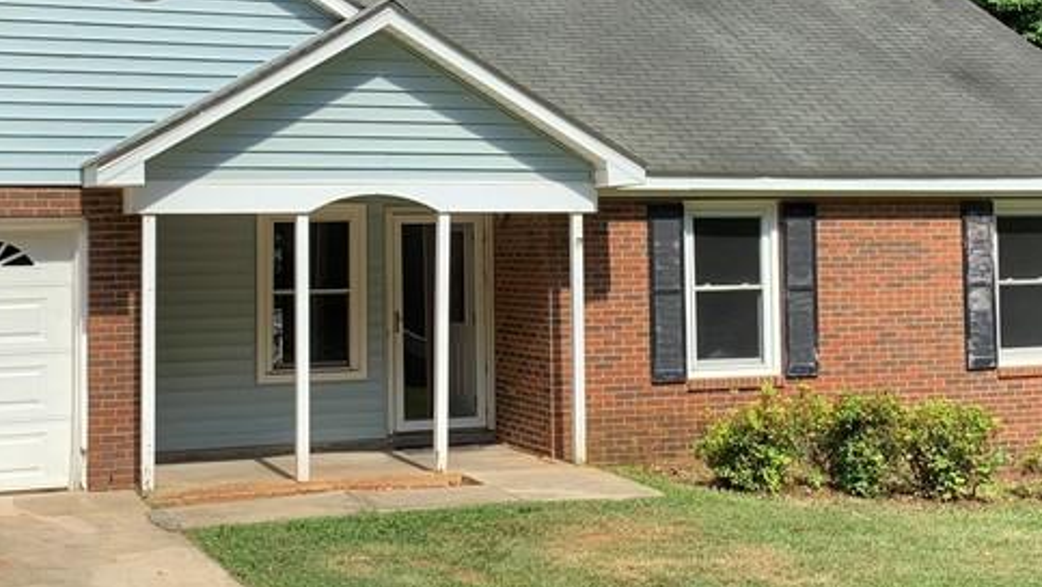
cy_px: 188
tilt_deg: +0.5
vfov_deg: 20.0
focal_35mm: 60
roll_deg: -0.2
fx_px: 1658
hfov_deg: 34.9
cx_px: 496
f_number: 1.8
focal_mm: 4.25
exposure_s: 1/1299
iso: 25
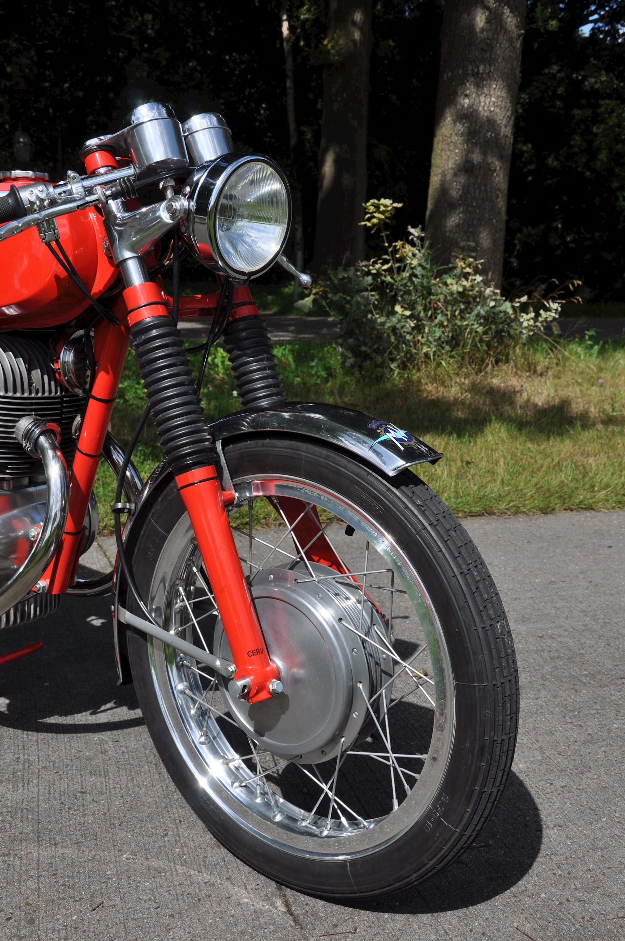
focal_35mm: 42
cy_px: 470
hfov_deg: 31.8
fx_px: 1097
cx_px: 312
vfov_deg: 46.4
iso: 200
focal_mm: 28
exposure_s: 1/500
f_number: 9
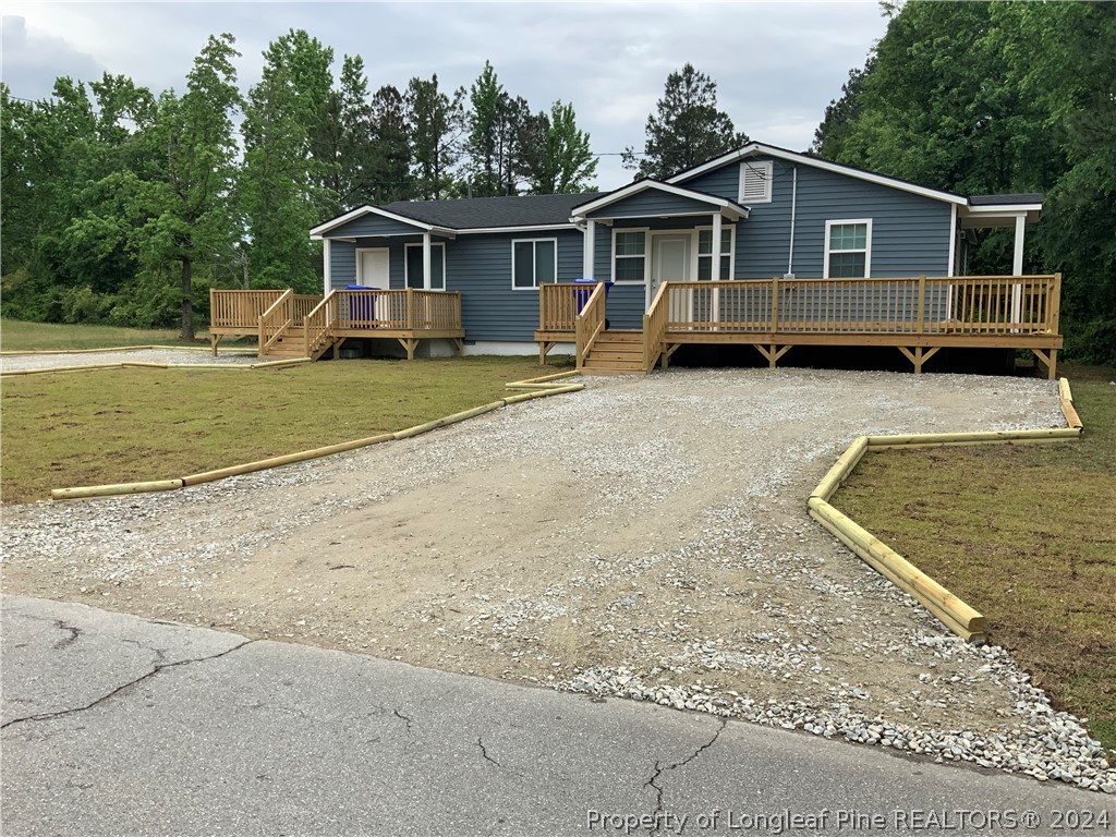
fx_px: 935
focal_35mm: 29
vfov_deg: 48.2
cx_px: 558
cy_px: 418
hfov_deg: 61.7
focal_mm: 3
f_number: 1.8
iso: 16
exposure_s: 1/1490
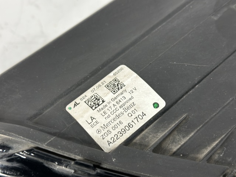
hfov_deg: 39.7
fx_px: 327
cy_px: 88
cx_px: 118
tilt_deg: -72.4
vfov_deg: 30.2
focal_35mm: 48
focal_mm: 6.86
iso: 100
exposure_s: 1/50
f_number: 1.78
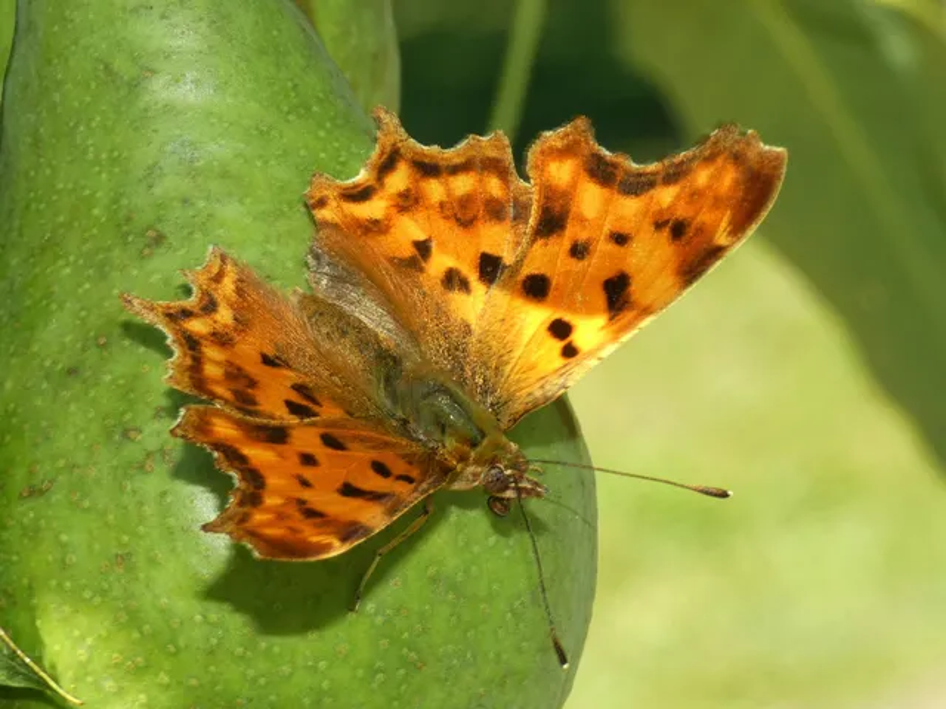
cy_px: 354
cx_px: 473
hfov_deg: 14.9
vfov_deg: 11.2
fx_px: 3607
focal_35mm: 132
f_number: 5.2
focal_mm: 23.7
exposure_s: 1/50
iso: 80
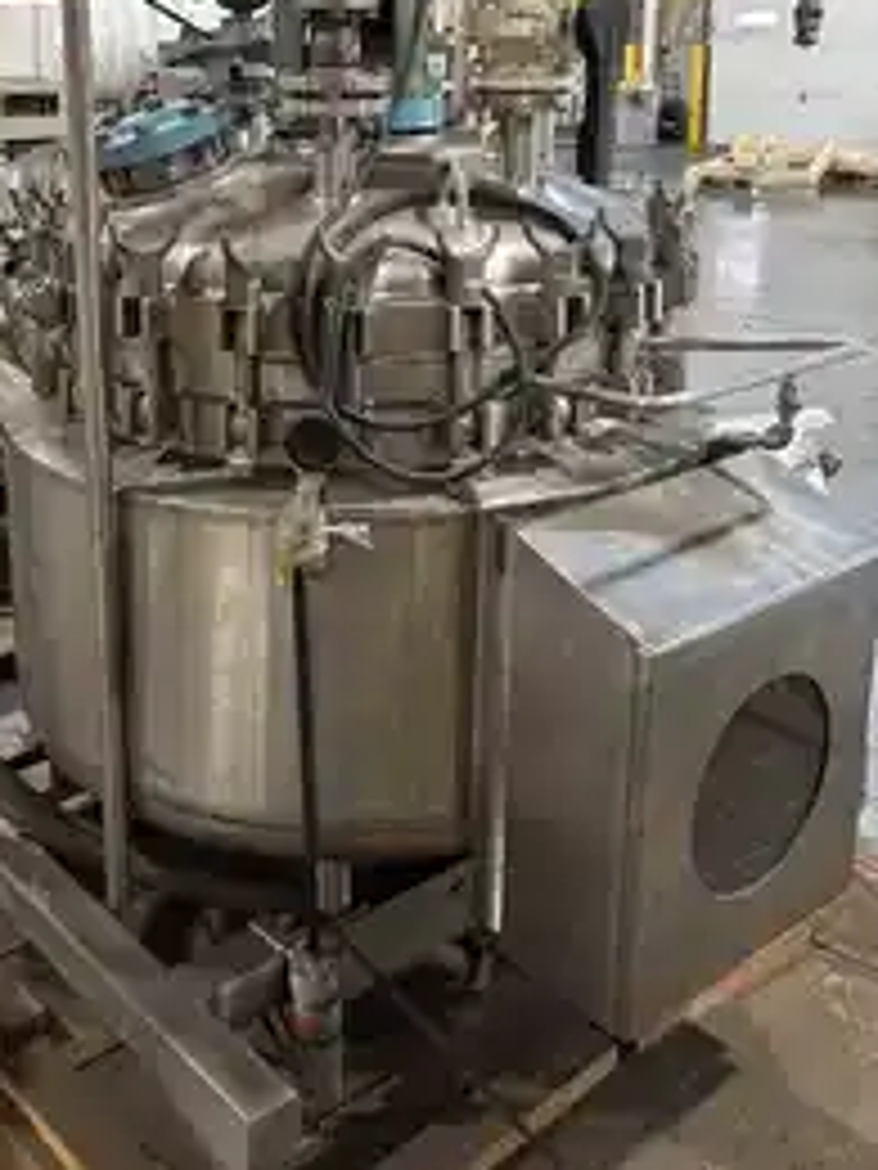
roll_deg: +1.1
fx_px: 1353
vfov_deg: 45.6
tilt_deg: -12.2
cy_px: 333
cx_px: 311
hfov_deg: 35.7
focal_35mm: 40
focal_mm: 5.96
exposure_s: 1/60
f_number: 1.6
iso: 400
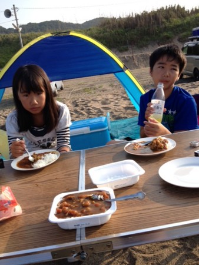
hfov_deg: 40.7
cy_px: 132
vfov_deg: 52.6
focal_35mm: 35
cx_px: 100
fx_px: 268
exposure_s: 1/789
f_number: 2.4
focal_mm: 4.28
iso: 50
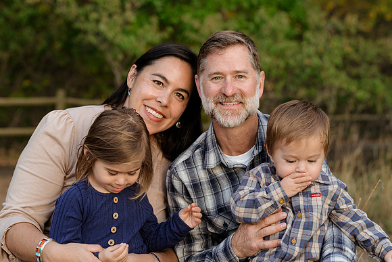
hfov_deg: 19.1
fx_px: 1165
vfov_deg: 12.8
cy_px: 131
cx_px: 196
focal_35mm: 107
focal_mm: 107
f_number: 5.6
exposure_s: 1/200
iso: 640
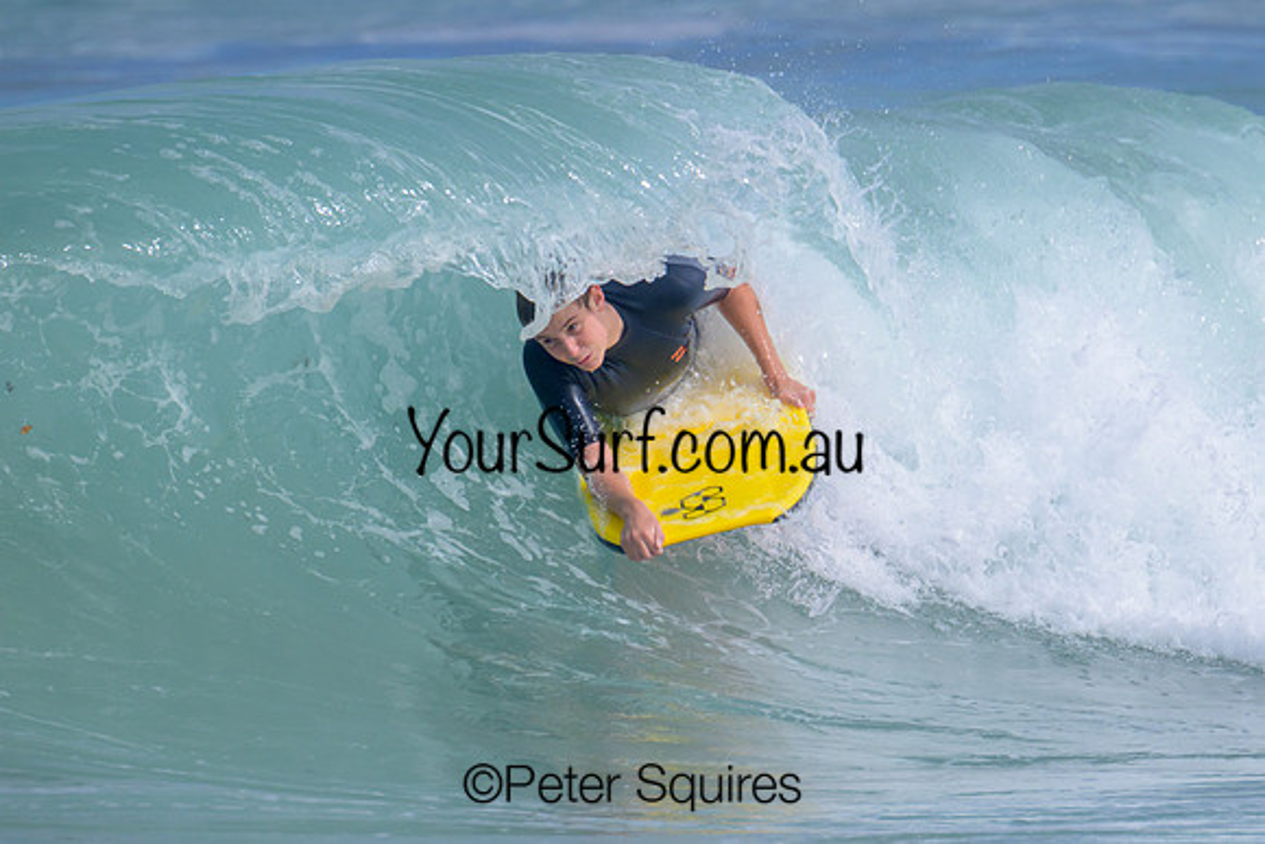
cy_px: 518
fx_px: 38239
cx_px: 859
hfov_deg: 1.9
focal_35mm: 1088
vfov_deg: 1.3
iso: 640
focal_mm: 800
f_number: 11
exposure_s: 1/2000
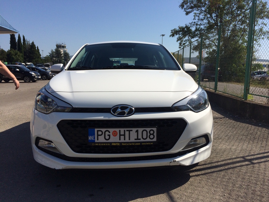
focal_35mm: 29
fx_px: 225
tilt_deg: -8.9
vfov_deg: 48.2
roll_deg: -0.6
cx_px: 134
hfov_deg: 61.7
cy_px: 101
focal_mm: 4.15
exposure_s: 1/4115
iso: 32
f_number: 2.2
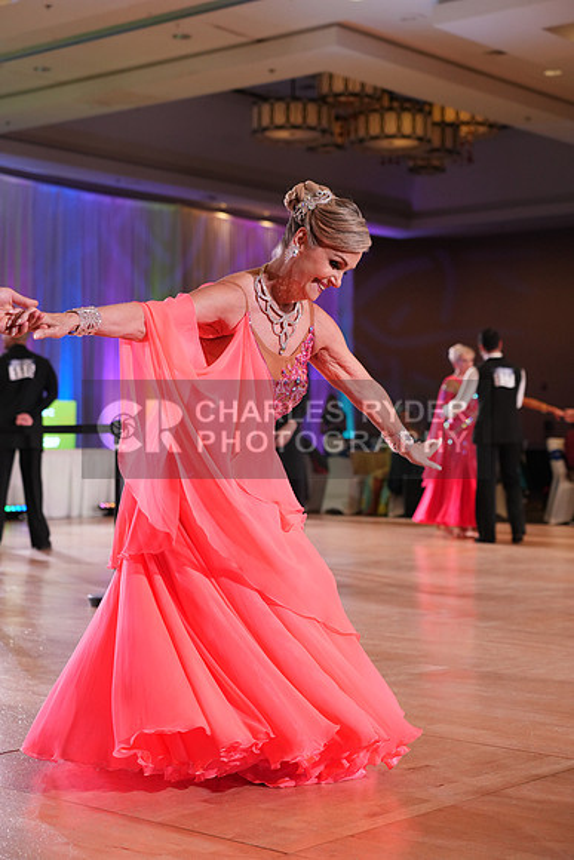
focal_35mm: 61
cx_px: 287
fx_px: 1458
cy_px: 430
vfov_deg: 32.9
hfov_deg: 22.3
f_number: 4
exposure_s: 1/320
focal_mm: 61
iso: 2000
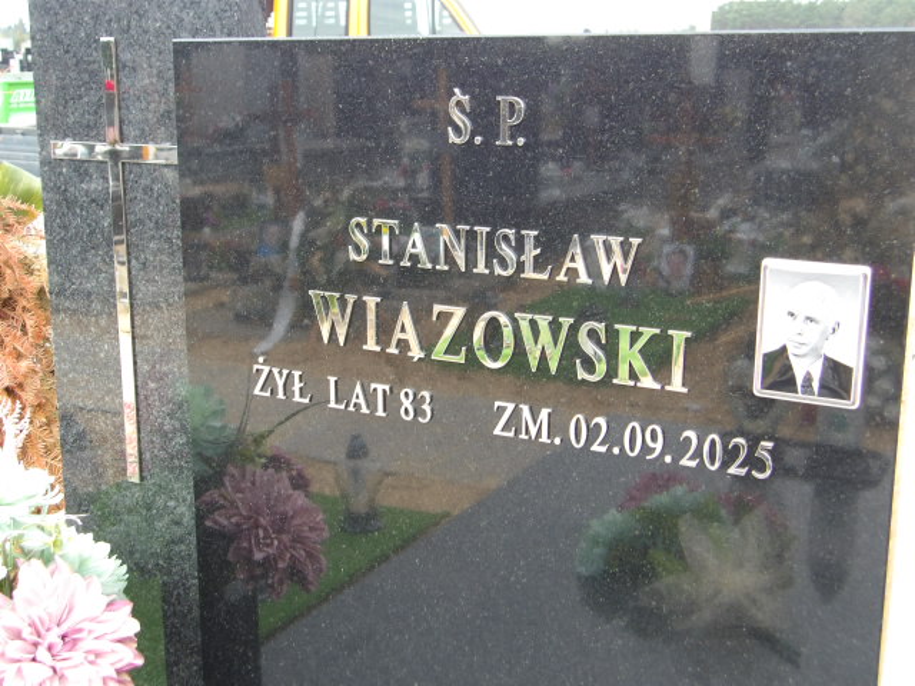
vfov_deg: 34.3
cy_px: 343
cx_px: 458
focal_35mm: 42
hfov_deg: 44.8
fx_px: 1110
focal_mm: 7.6
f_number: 3.7
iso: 100
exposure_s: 1/64
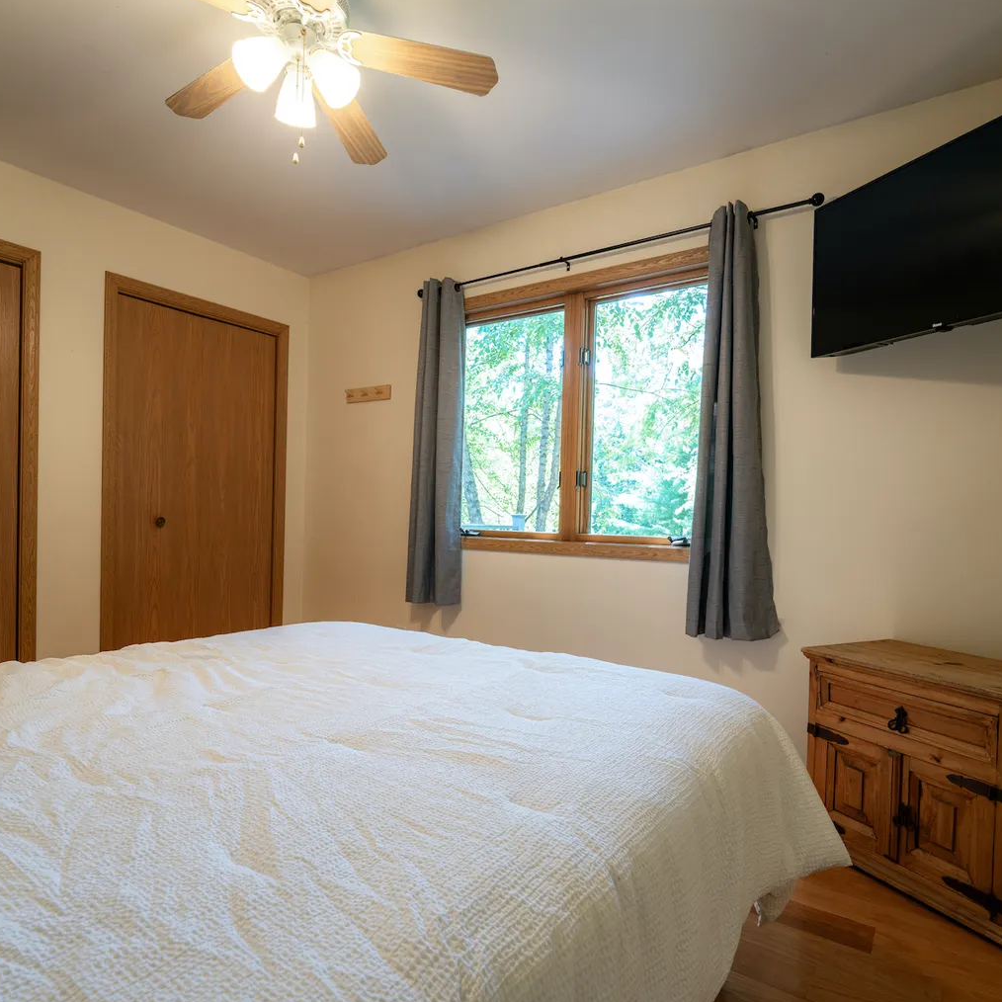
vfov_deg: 77.6
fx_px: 622
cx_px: 487
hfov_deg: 77.7
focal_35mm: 19
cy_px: 528
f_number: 8
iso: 320
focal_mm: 14
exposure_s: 1/8
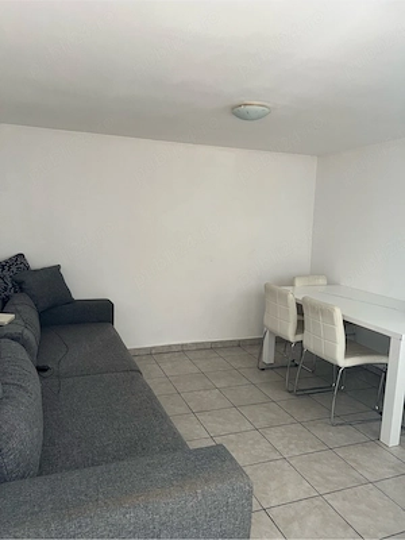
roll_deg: -2.7
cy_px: 270
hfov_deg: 53.1
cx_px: 202
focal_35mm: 26
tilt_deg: -7.1
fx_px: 406
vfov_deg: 67.3
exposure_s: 1/63
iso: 125
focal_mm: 5.7
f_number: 1.5
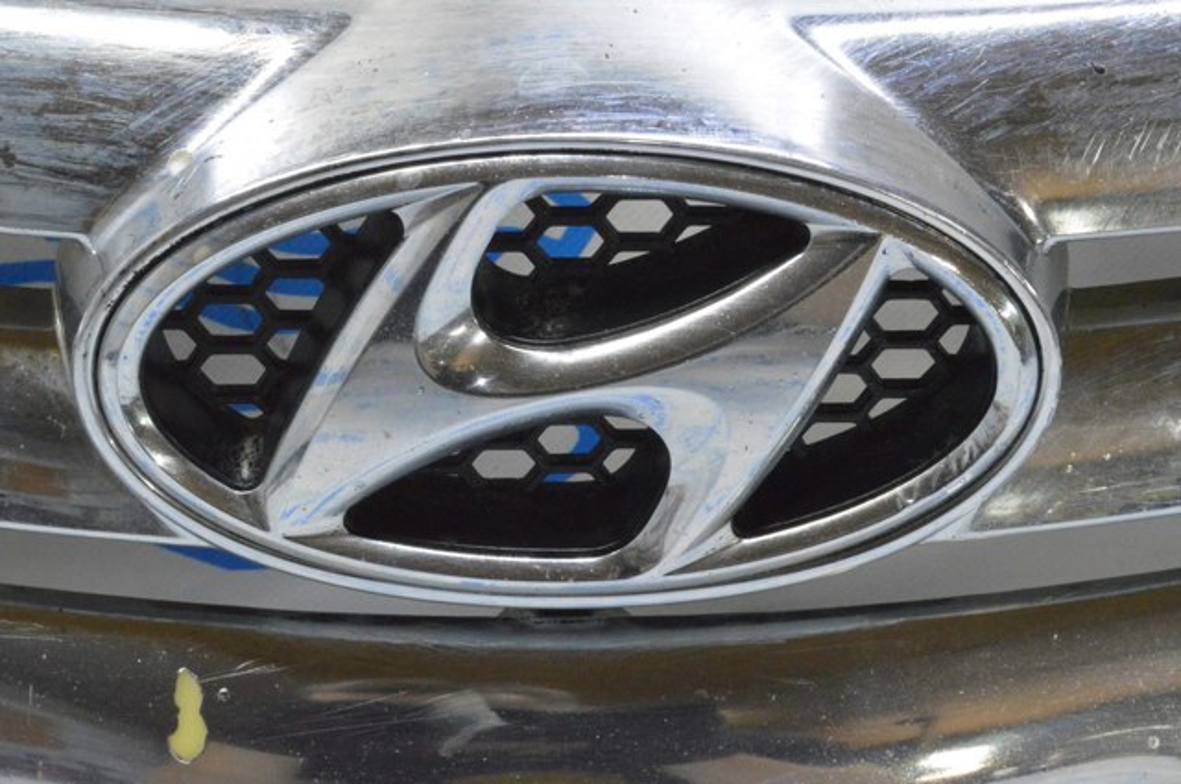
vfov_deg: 21.5
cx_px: 590
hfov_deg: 31.9
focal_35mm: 63
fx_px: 2064
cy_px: 392
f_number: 20
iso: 6400
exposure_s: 1/15
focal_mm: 42
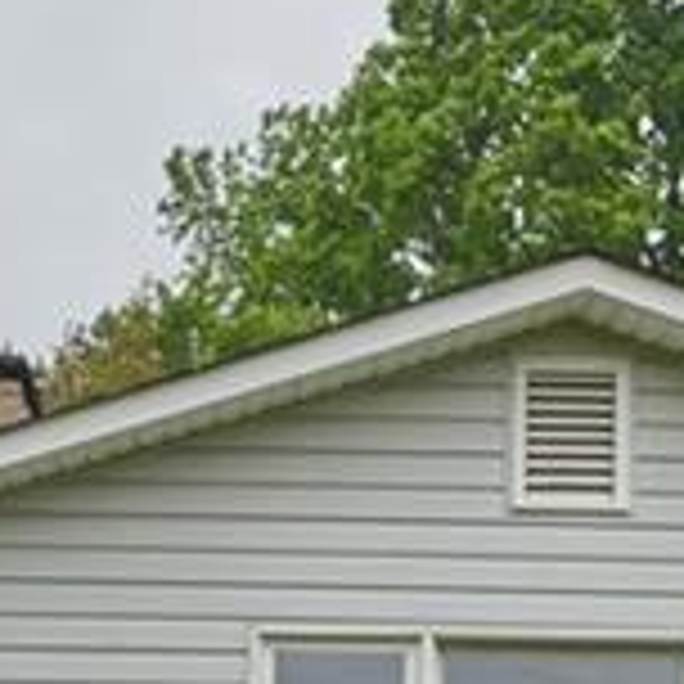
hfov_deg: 16.9
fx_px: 2303
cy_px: 1116
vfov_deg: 15.2
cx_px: 234
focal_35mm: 103
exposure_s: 1/640
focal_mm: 18
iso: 400
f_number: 4.5
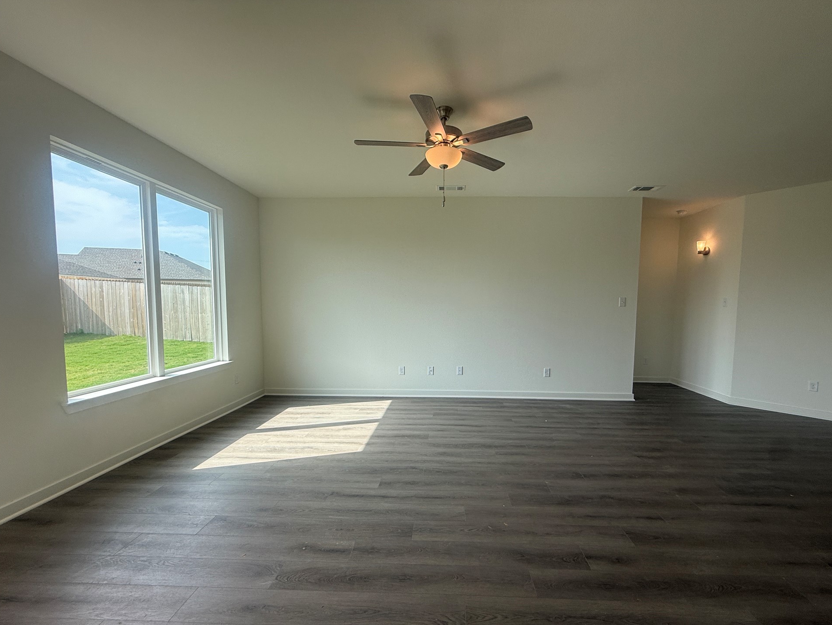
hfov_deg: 98.1
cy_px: 332
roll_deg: -1.0
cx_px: 440
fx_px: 361
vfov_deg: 81.7
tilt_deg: -4.0
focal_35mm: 15
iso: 50
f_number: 2.2
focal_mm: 2.22
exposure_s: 1/342
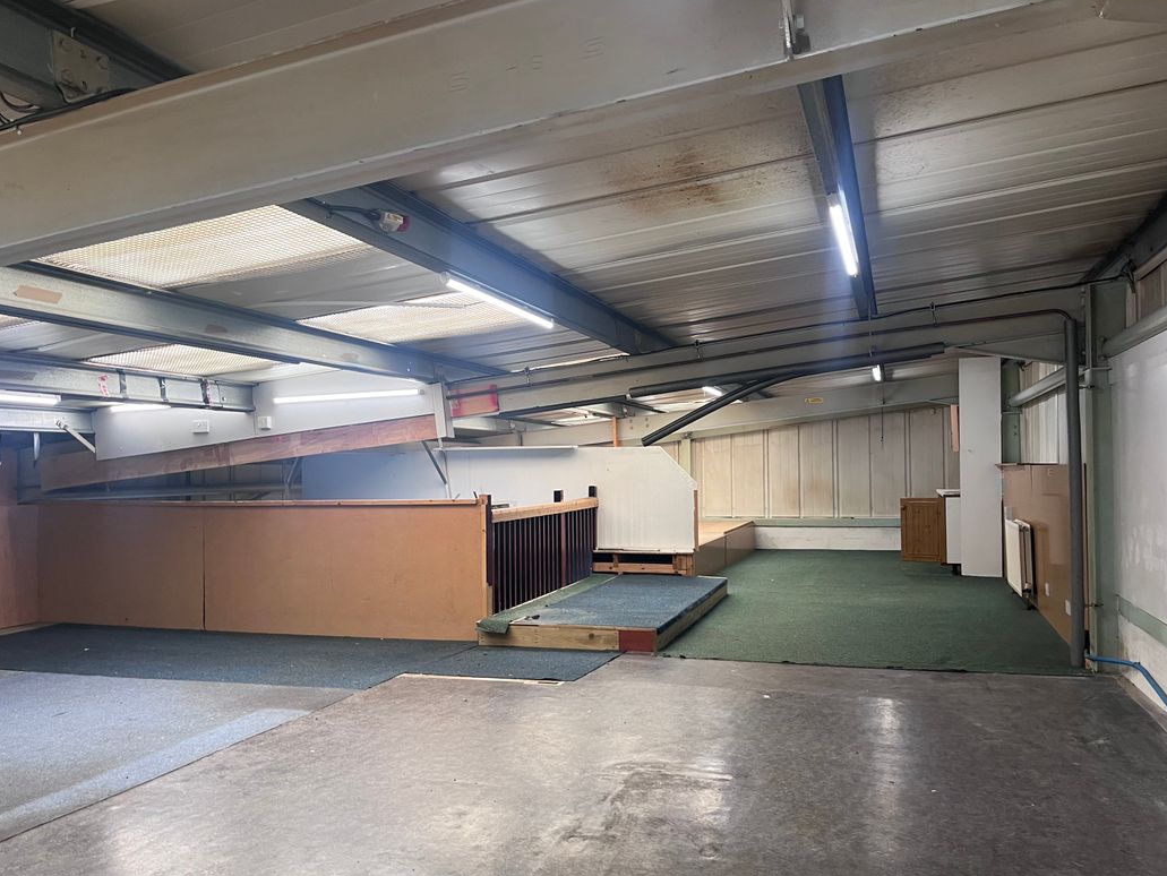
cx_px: 609
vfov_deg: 49.7
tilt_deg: +2.6
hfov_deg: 63.4
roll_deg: +1.2
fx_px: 944
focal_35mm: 28
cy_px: 462
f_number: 1.6
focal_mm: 5.1
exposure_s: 1/50
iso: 80
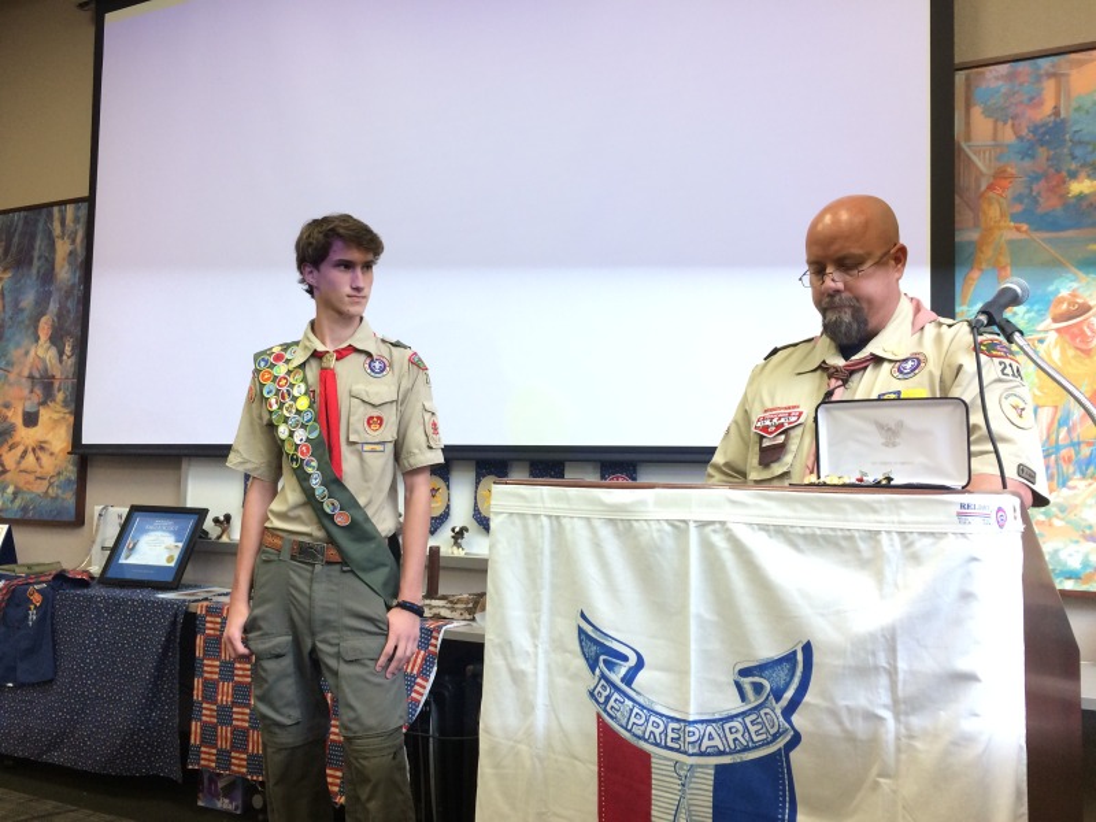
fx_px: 918
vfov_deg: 48.2
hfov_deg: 61.7
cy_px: 411
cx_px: 548
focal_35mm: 29
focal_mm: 4.15
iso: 80
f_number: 2.2
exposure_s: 1/30
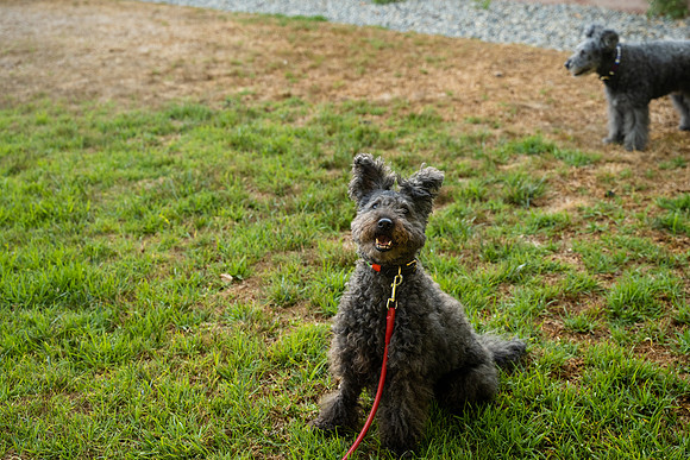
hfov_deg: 41.1
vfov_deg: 28.1
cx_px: 345
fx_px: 920
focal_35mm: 48
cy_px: 230
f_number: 4
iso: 800
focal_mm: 48
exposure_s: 1/500
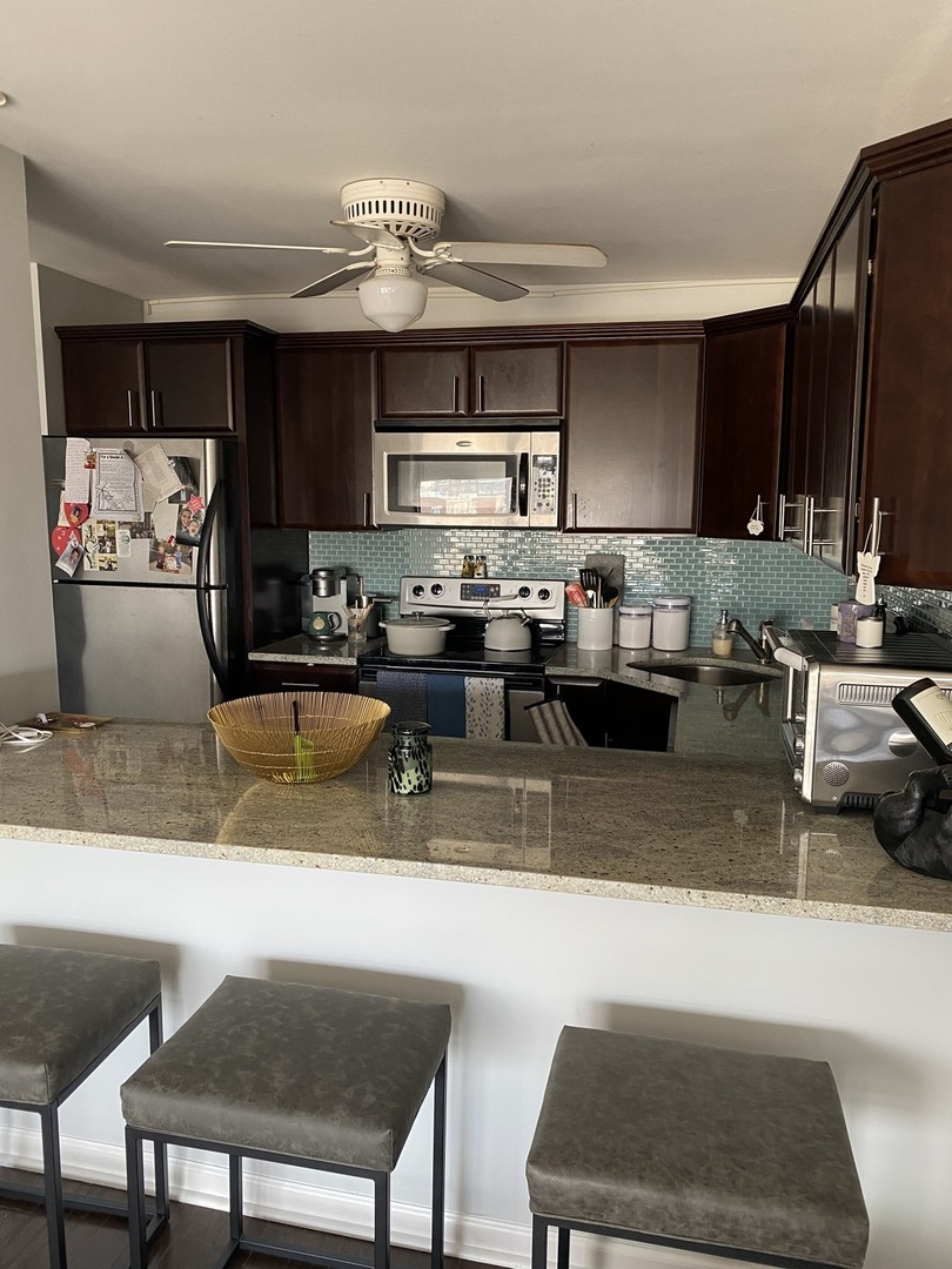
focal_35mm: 26
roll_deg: -0.6
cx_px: 476
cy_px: 634
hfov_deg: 53.1
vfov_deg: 67.3
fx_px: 953
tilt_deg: -7.9
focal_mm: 4.25
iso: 160
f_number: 1.8
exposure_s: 1/60
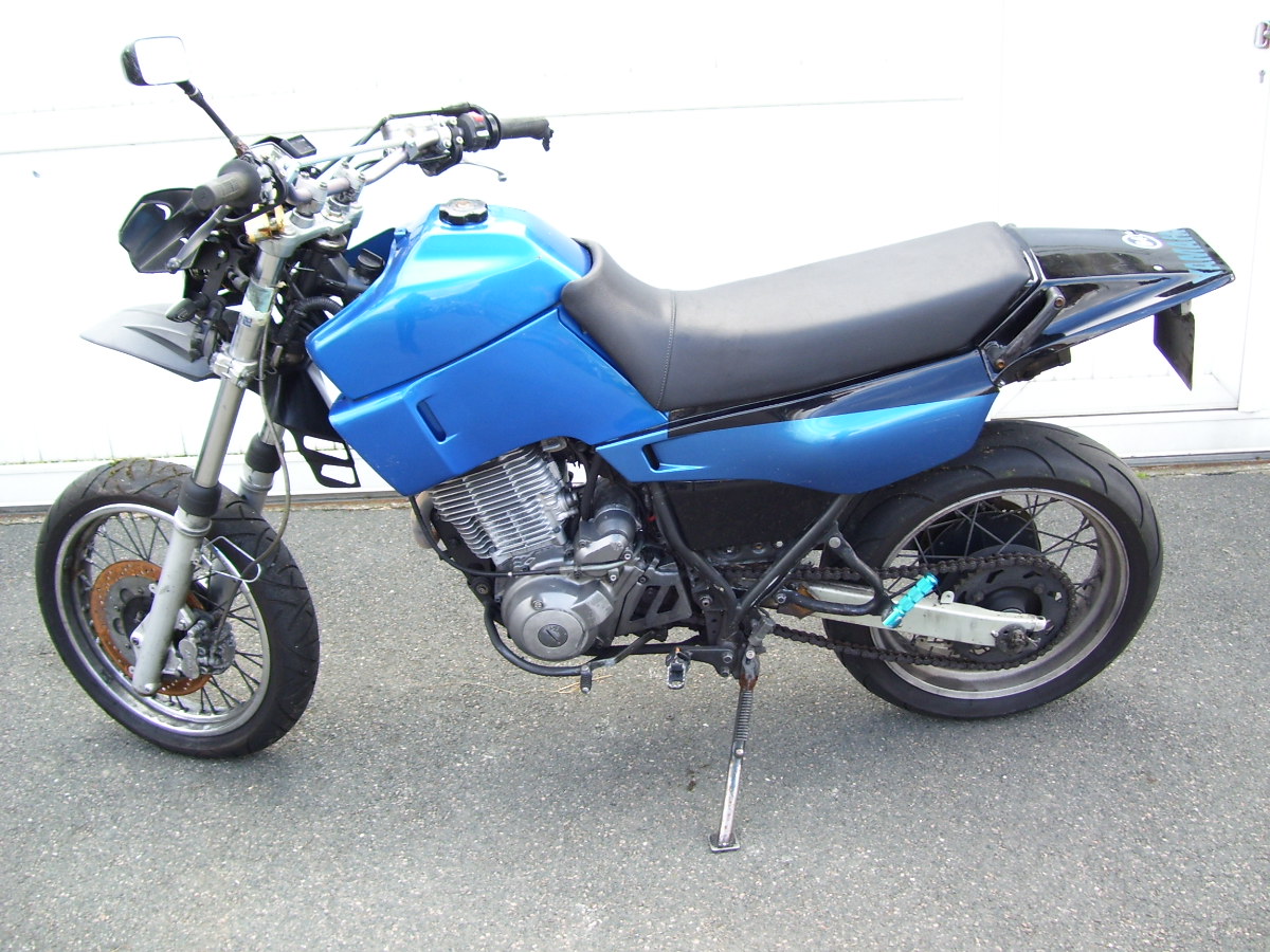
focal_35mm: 36
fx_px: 1321
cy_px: 476
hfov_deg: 51.4
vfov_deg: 39.7
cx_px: 635
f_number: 2.7
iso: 80
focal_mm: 6
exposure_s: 1/90
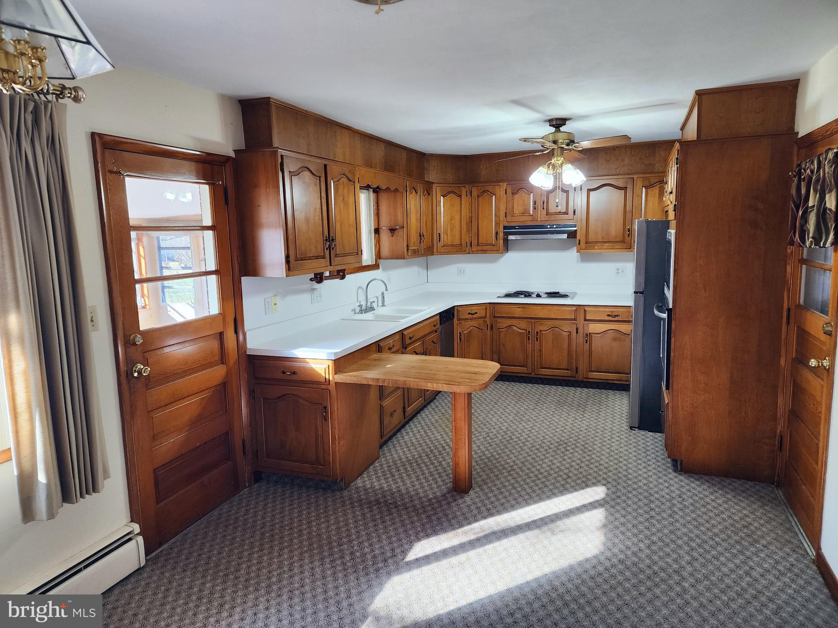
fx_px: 557
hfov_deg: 73.9
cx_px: 419
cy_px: 314
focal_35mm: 23
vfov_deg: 58.9
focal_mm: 6.4
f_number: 1.8
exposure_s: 1/120
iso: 125
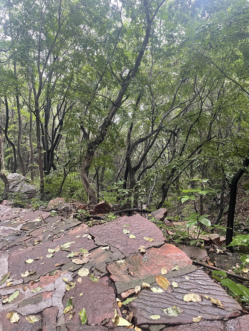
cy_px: 166
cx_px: 124
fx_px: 249
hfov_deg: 53.1
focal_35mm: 26
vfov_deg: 67.3
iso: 320
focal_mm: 4.2
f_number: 1.6
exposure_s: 1/60
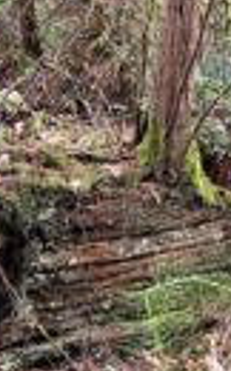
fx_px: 858
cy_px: 46
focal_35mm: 85
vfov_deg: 23.8
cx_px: 26
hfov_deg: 15.2
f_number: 1.6
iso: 320
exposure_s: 1/60
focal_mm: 5.96
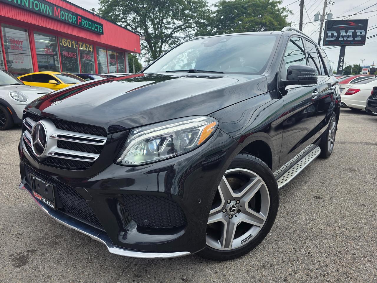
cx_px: 188
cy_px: 142
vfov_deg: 58.9
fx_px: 250
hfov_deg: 73.9
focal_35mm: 23
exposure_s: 1/845
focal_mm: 6.3
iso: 40
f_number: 1.7
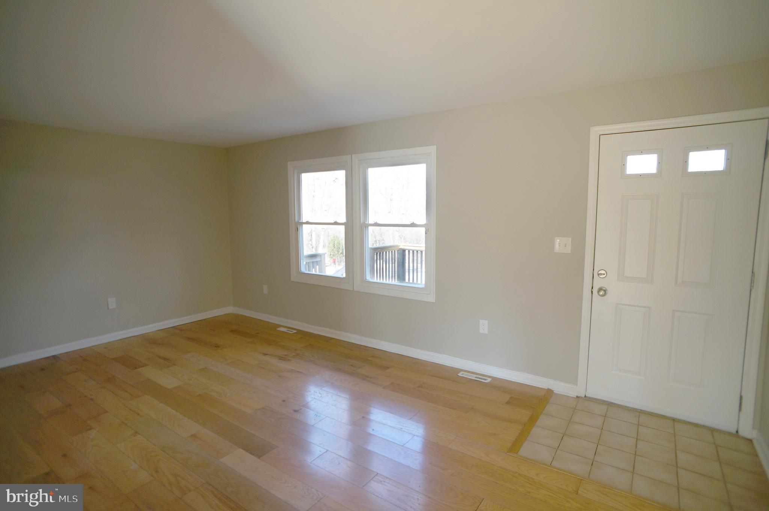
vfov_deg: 53.0
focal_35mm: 24
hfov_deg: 73.8
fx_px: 512
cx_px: 384
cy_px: 256
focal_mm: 16
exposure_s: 1/60
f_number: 4
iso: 160
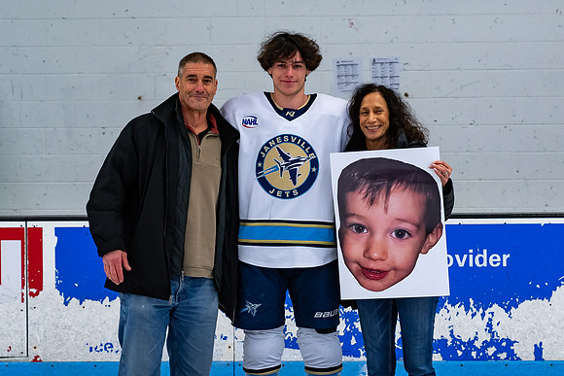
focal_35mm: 106
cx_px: 296
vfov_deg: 12.9
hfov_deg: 19.3
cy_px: 159
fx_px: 1659
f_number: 4.5
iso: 500
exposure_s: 1/250
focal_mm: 52
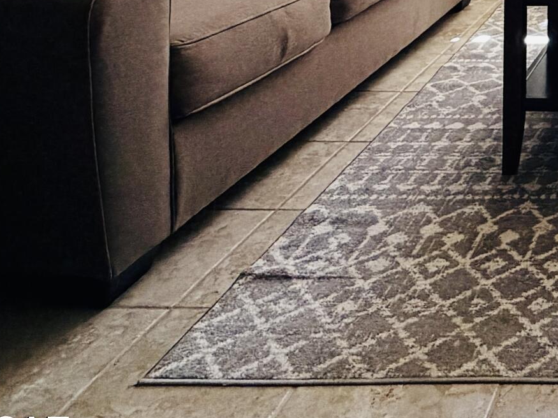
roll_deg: -0.8
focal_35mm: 48
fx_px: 774
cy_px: -219
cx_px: 733
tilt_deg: +0.1
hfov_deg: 30.7
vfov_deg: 23.7
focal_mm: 2.22
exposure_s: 1/120
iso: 80
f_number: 2.2
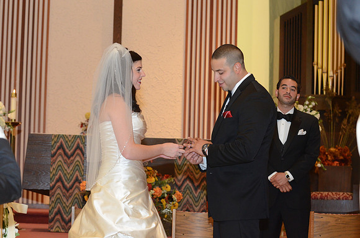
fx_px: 1048
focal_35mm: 105
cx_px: 180
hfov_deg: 19.5
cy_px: 119
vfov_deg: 13.0
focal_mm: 70
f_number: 6.3
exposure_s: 1/80
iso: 2000
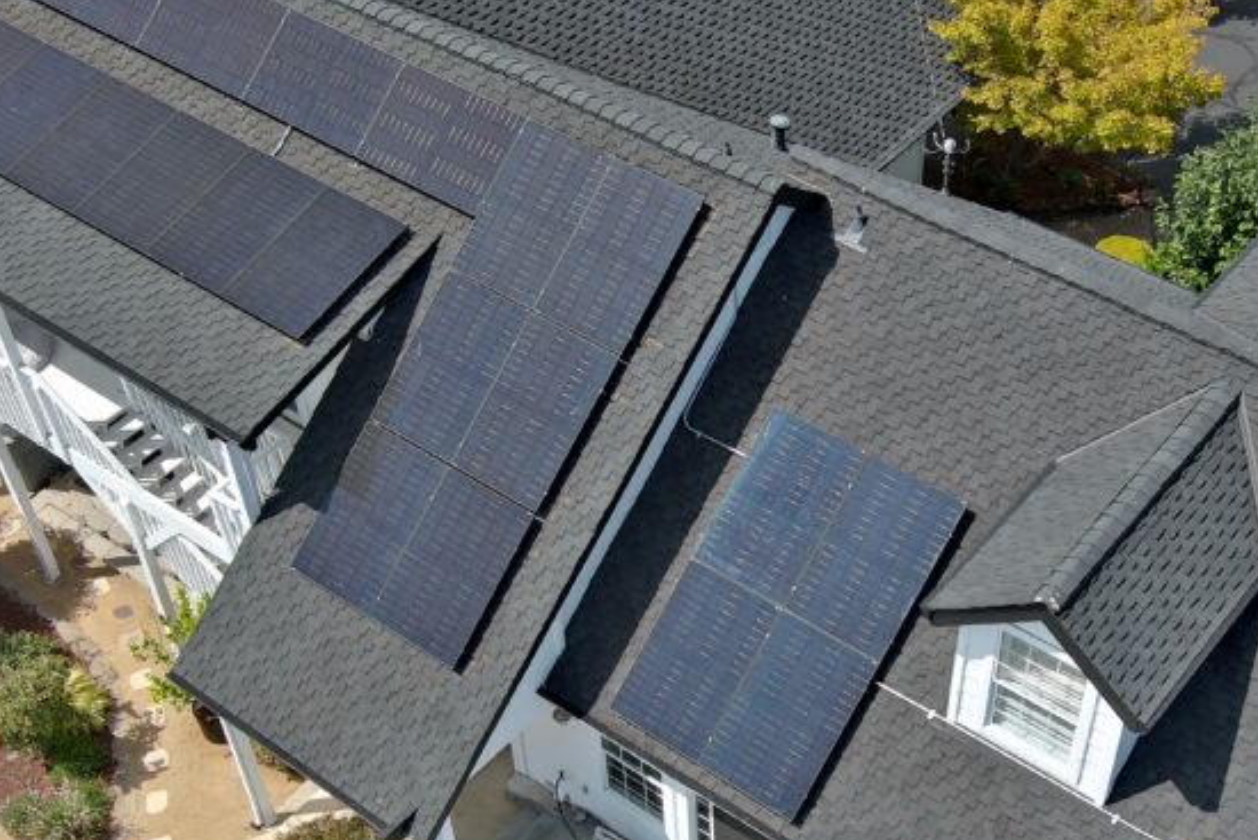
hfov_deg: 36.7
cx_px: 753
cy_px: 631
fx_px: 1887
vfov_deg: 24.8
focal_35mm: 54
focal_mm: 10.57
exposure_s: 1/5208
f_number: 2.8
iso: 400
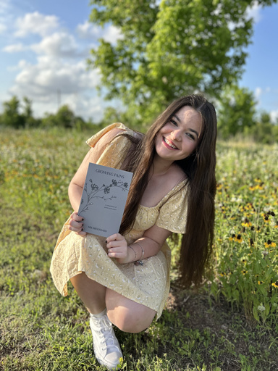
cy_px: 186
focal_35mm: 26
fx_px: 278
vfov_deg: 67.3
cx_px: 139
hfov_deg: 53.1
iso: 50
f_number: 1.5
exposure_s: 1/1621
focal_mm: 5.7
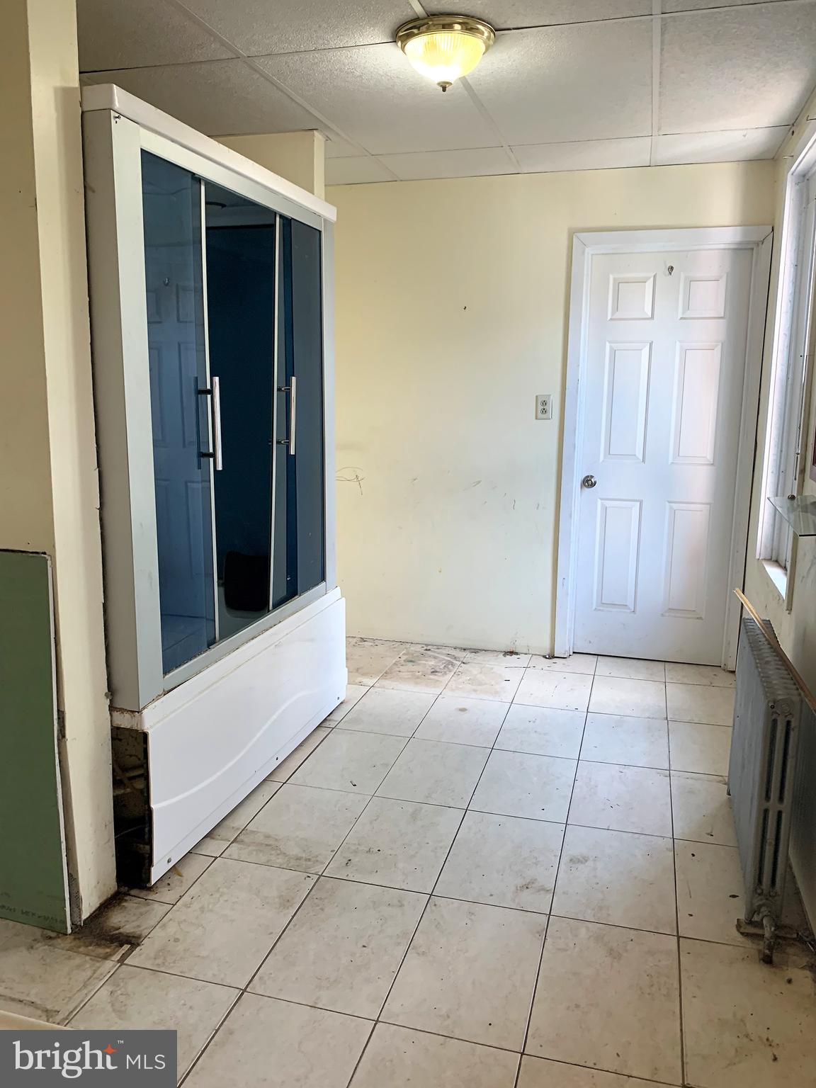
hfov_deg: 53.1
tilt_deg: -9.1
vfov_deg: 67.3
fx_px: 817
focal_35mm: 26
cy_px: 544
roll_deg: -1.4
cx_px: 408
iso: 100
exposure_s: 1/101
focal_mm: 4.25
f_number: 1.8
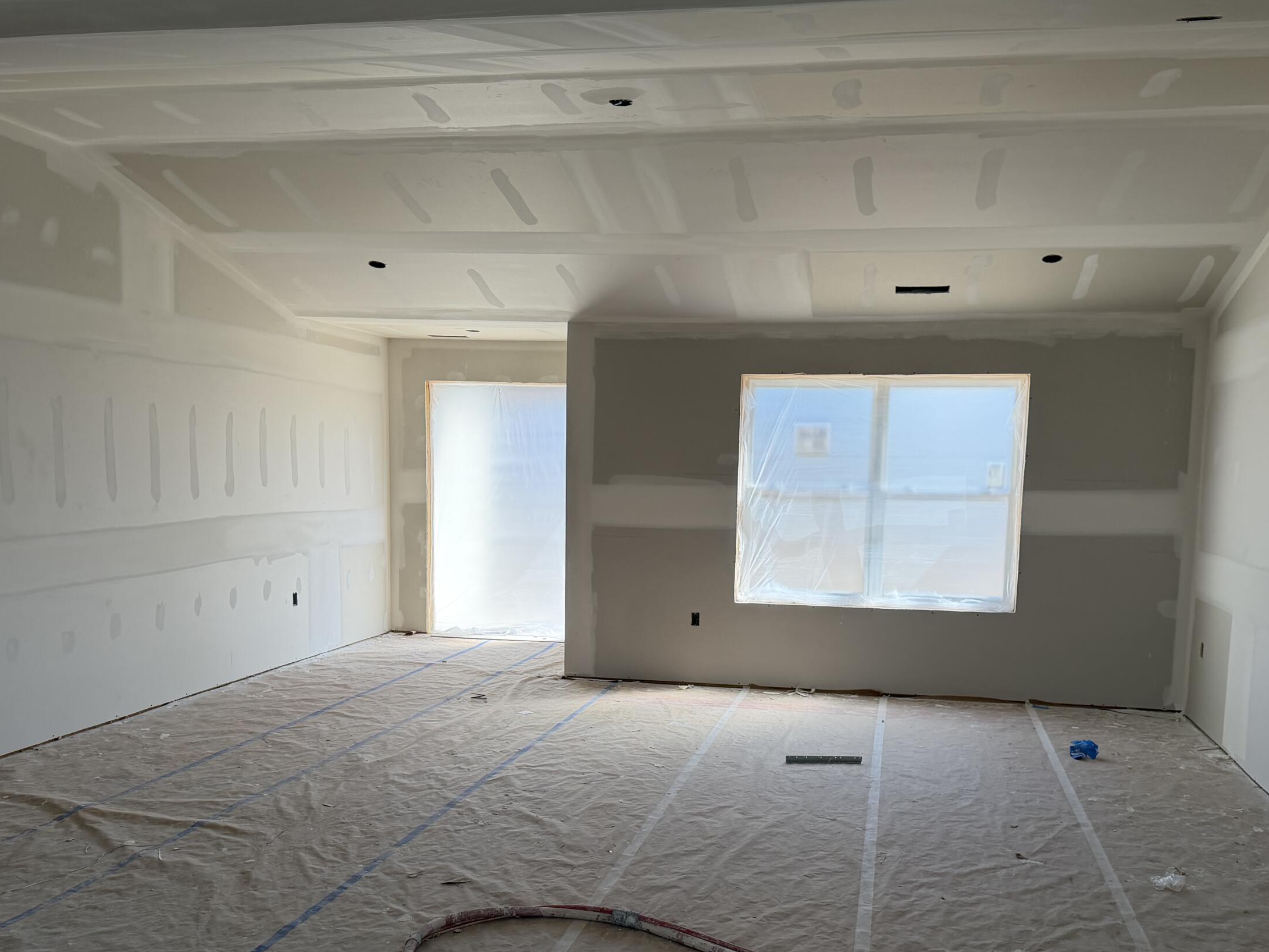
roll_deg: -0.3
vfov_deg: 42.6
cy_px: 602
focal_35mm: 33
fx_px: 1210
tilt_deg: -5.1
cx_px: 679
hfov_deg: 55.3
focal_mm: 6.76
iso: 100
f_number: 1.78
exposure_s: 1/898
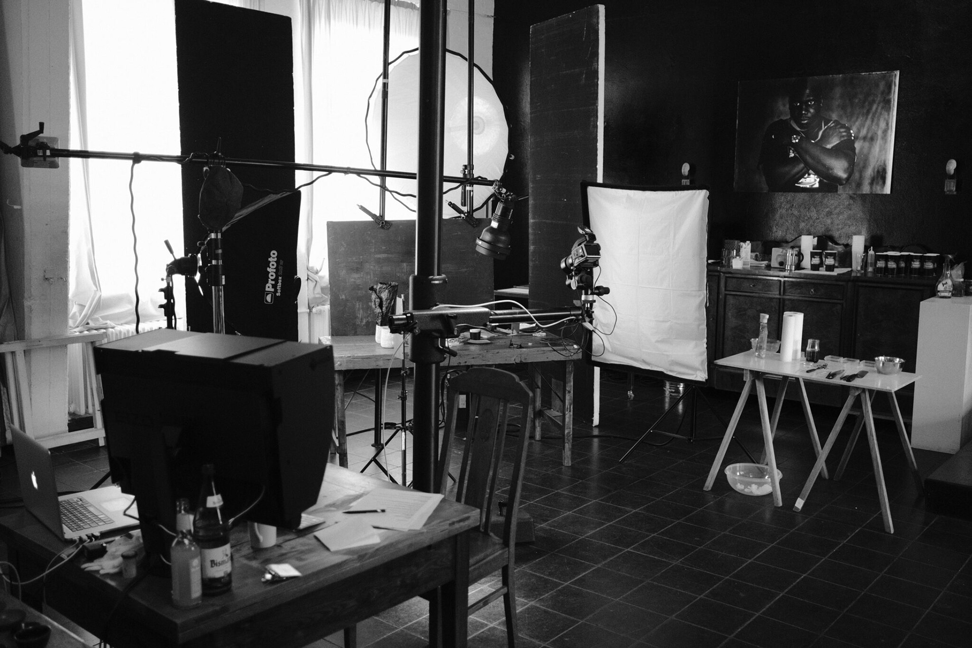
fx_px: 945
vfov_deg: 37.9
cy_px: 324
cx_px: 486
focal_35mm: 35
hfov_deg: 54.4
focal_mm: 23
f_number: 2
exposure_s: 1/200
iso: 1600
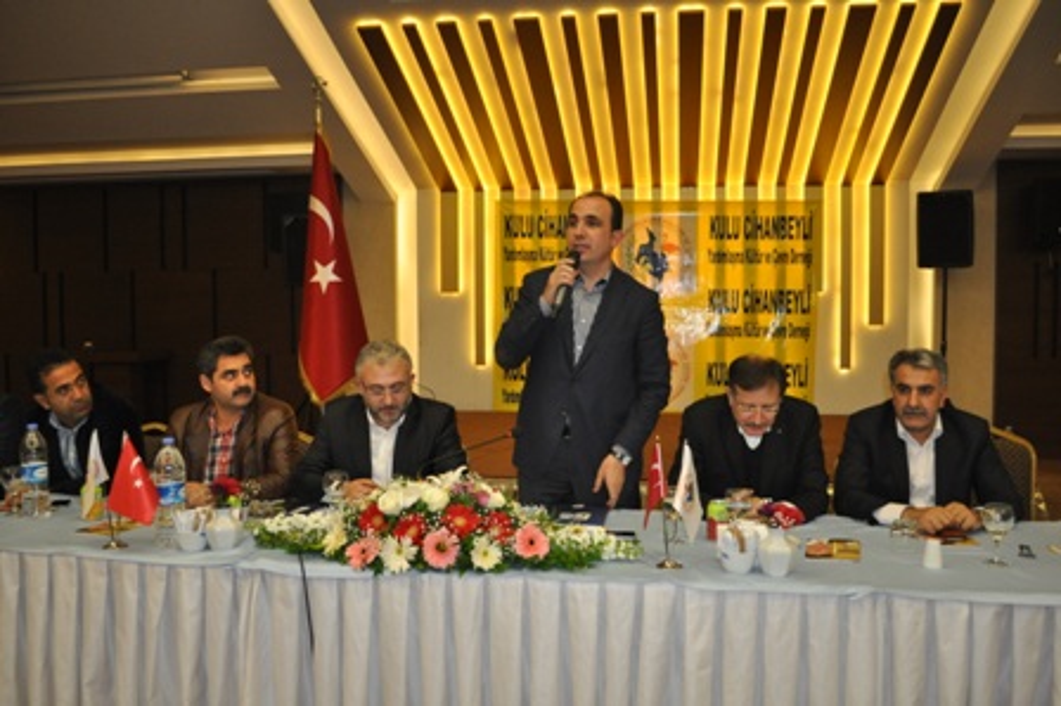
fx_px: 972
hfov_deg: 57.3
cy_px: 353
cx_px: 530
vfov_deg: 39.9
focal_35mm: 33
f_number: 3.8
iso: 800
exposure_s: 1/60
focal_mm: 22
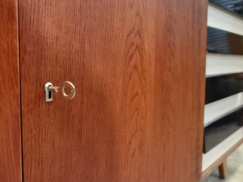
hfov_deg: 50.1
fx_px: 260
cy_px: 91
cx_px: 122
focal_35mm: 37
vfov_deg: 38.7
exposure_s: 1/20
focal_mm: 6.71
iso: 640
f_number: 1.9
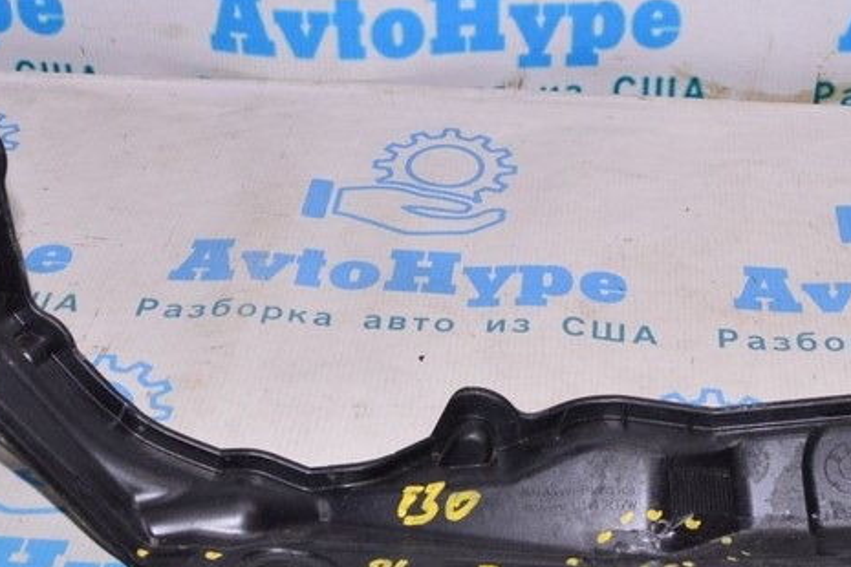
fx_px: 1560
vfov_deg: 20.6
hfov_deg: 30.5
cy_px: 343
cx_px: 474
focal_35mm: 66
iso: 1600
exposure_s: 1/200
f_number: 8
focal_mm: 20
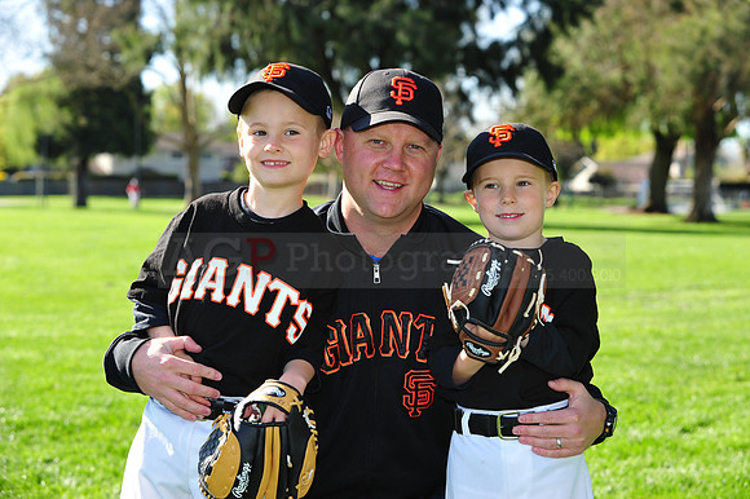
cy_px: 250
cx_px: 375
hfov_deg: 23.7
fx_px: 1791
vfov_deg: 15.9
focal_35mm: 86
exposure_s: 1/250
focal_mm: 86
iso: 200
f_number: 6.3
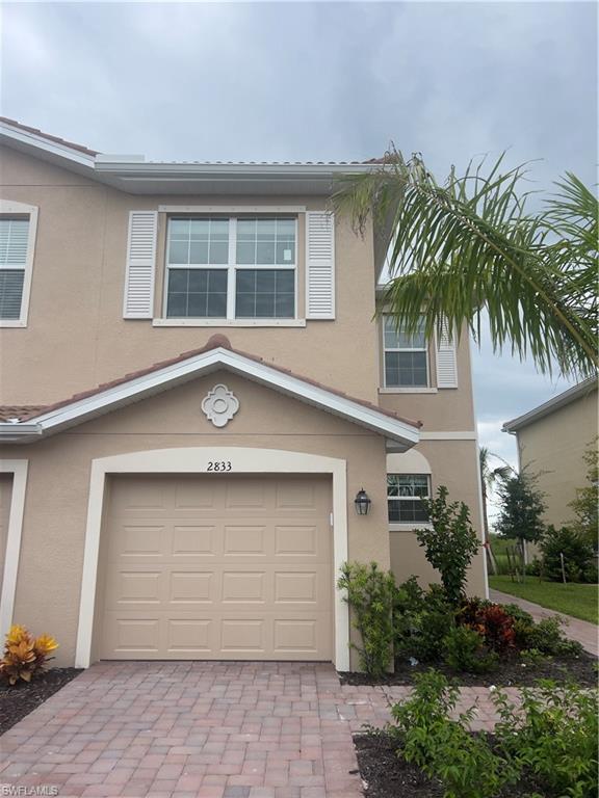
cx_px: 300
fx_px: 600
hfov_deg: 53.1
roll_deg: +0.5
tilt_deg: +13.5
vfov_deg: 67.3
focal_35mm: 26
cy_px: 399
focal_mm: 5.7
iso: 50
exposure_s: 1/2513
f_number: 1.5
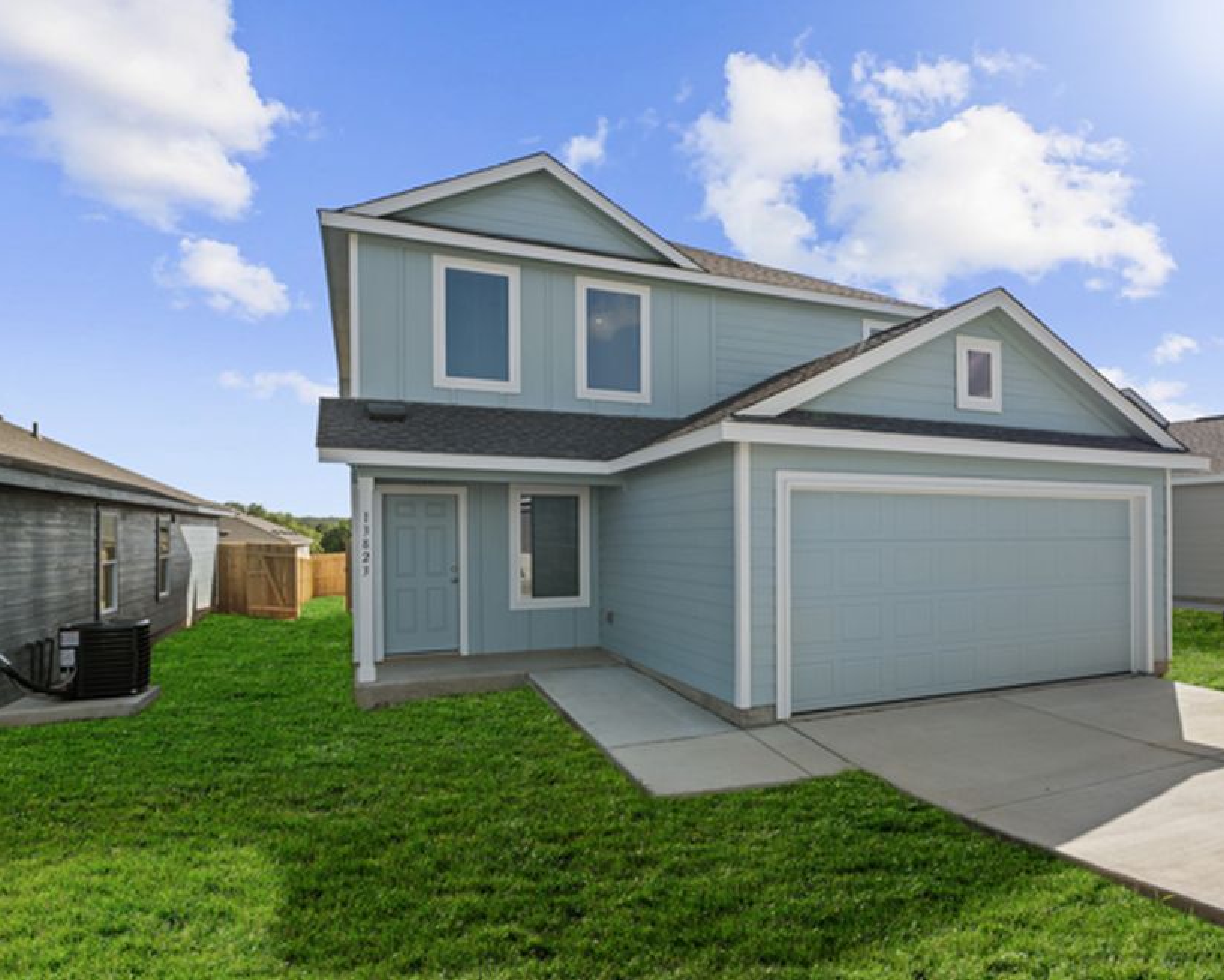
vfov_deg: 67.2
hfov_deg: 78.0
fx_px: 737
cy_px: 485
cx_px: 764
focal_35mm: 20
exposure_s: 1/320
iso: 400
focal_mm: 17.3
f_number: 10
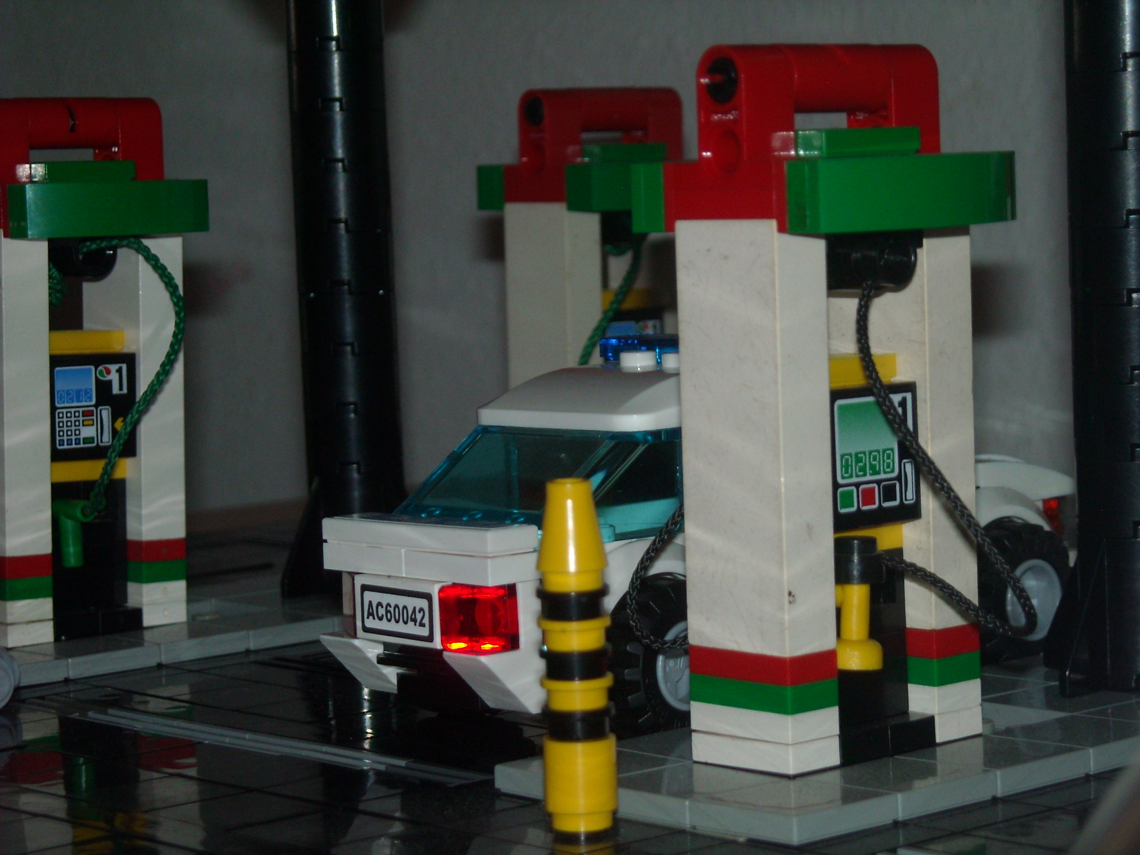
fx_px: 3458
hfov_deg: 18.7
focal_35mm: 105
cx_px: 570
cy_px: 428
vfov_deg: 14.1
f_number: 4.7
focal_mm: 17.1
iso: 200
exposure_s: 1/125
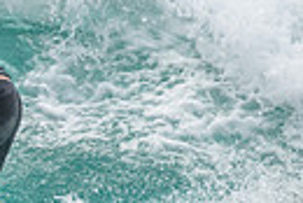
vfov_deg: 0.4
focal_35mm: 3564
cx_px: -303
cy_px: 150
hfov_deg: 0.6
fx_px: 30030
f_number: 11
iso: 900
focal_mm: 800
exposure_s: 1/2000
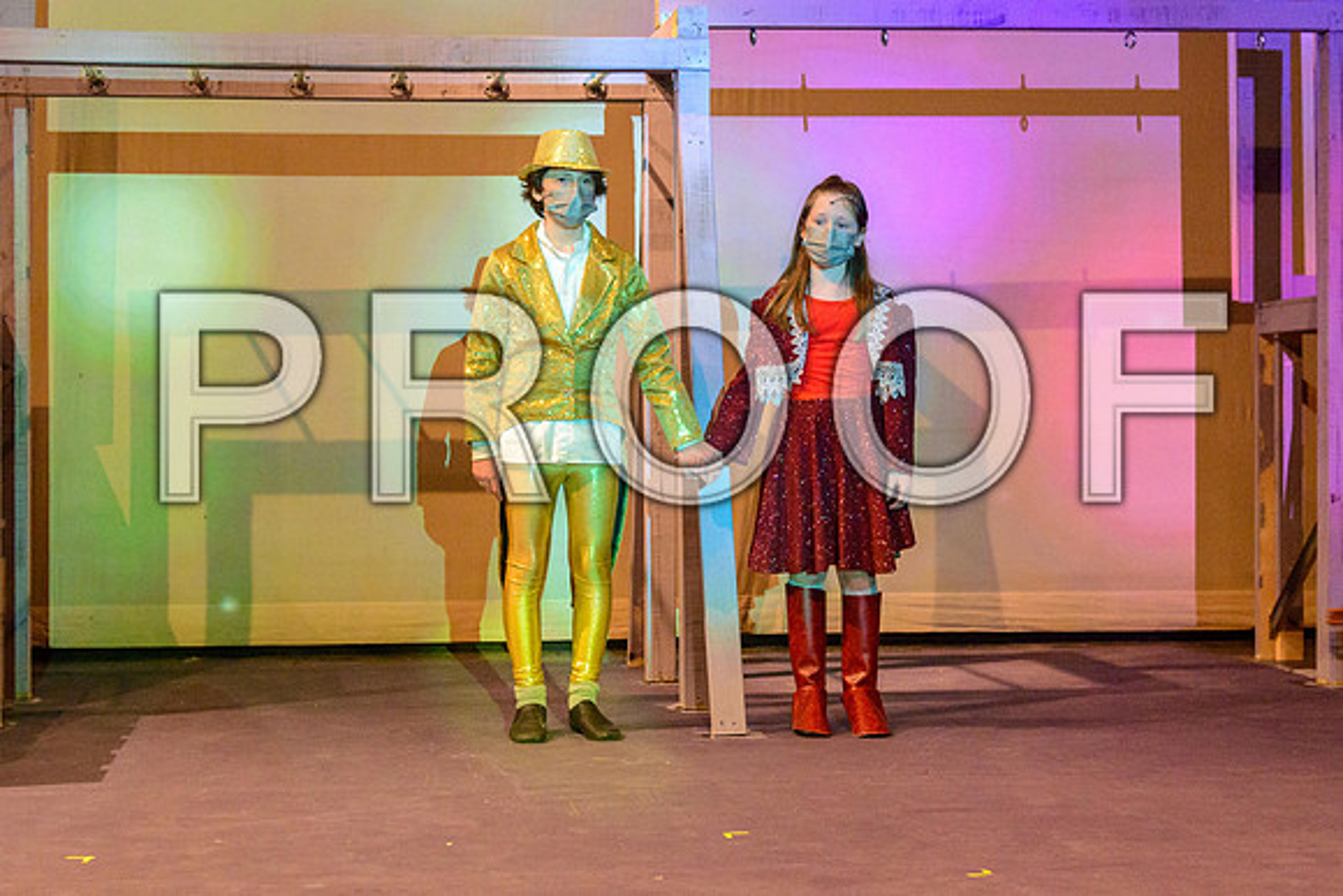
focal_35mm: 63
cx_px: 613
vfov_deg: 21.7
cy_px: 405
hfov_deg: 32.1
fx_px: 2333
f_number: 4
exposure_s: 1/100
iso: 1600
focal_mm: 38
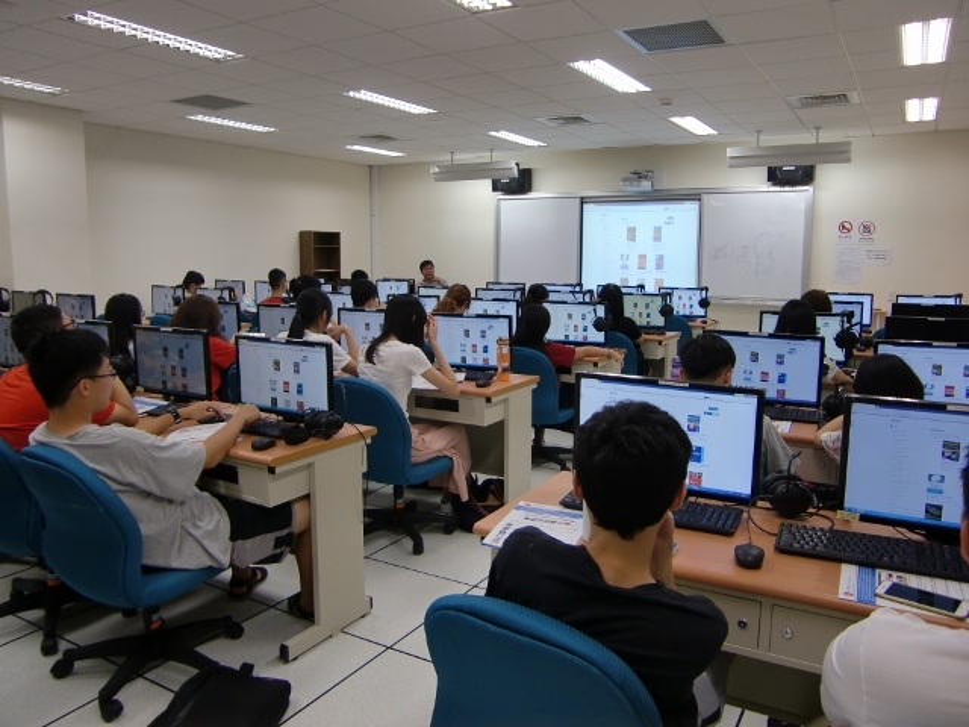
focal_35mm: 28
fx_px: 784
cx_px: 484
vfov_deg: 49.7
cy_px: 364
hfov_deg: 63.4
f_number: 2.6
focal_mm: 4.9
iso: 80
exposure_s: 1/60
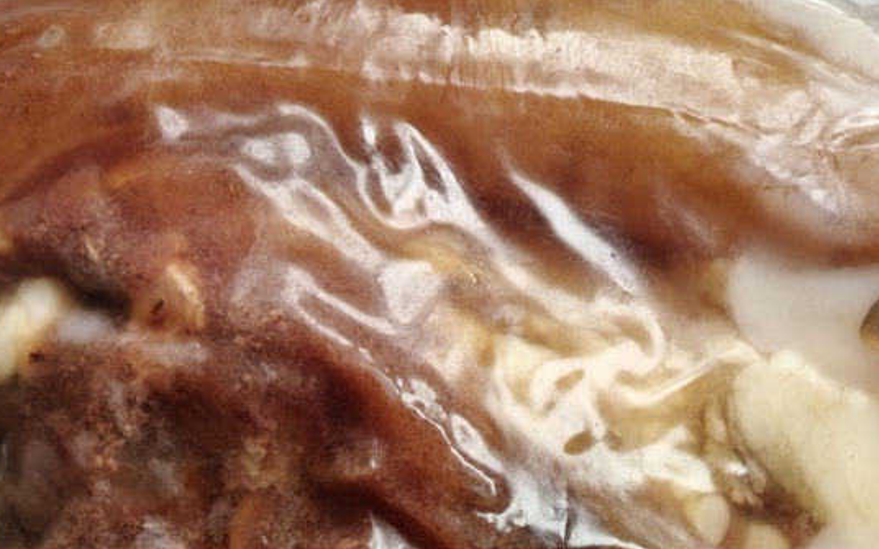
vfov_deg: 20.9
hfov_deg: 35.7
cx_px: 464
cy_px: 689
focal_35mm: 57
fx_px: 1365
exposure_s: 1/111
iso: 500
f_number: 4
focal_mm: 5.72
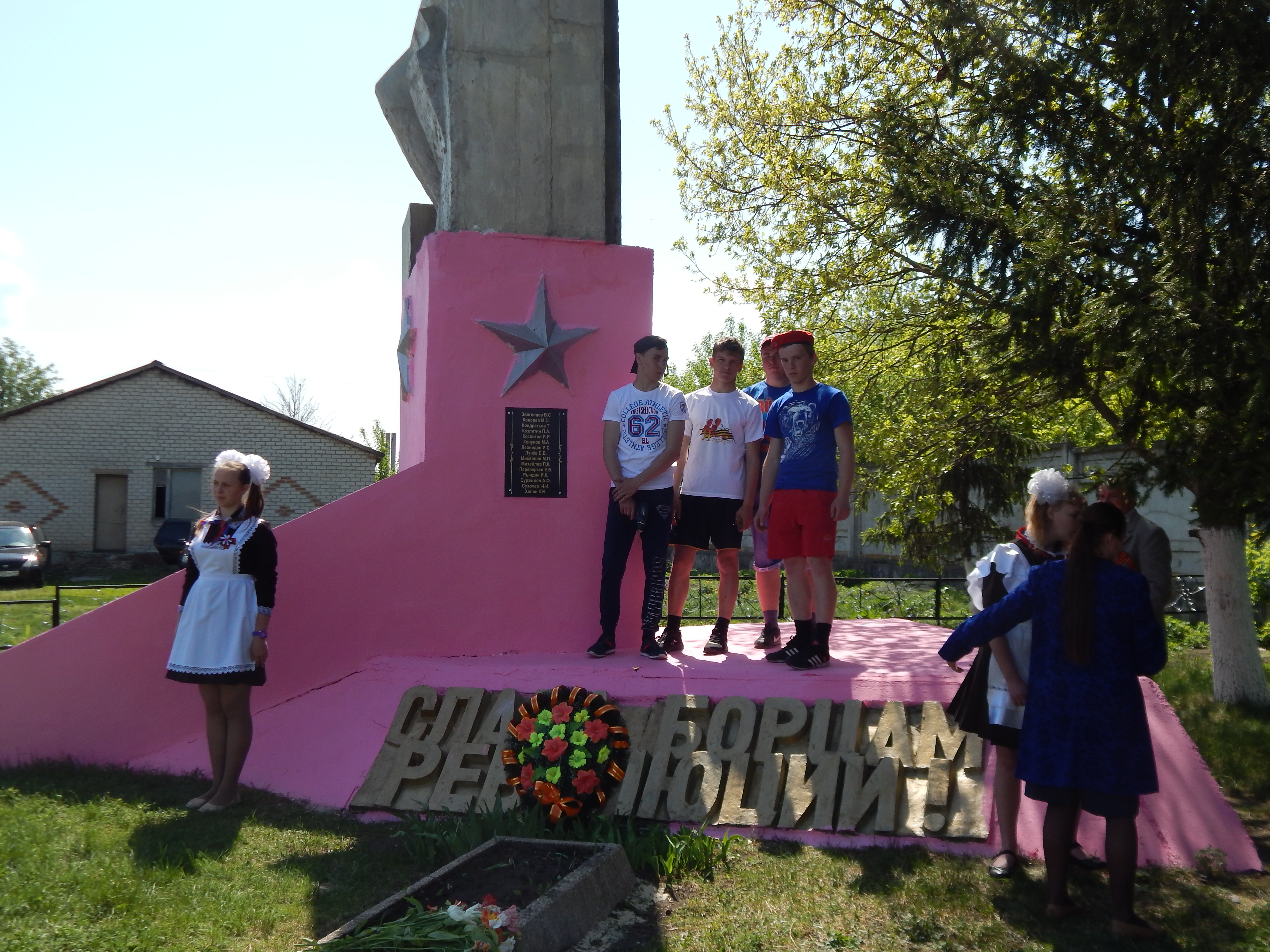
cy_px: 476
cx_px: 635
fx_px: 1394
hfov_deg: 49.0
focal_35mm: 38
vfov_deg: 37.7
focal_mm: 6.8
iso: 125
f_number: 3.4
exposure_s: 1/1000
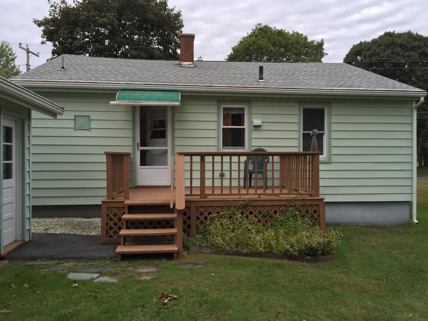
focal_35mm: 29
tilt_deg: -1.2
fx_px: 359
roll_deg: -0.8
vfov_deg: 48.2
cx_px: 214
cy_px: 160
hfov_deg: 61.7
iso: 32
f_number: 2.2
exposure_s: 1/807
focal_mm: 4.15
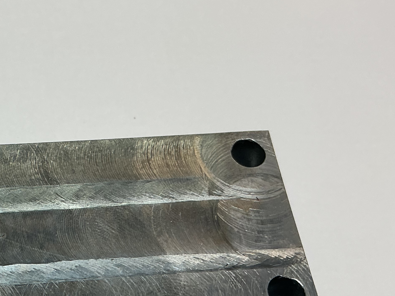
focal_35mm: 62
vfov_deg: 22.8
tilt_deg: -67.2
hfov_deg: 29.1
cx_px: -4
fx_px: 707
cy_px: 287
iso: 32
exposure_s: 1/120
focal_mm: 3
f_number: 1.8
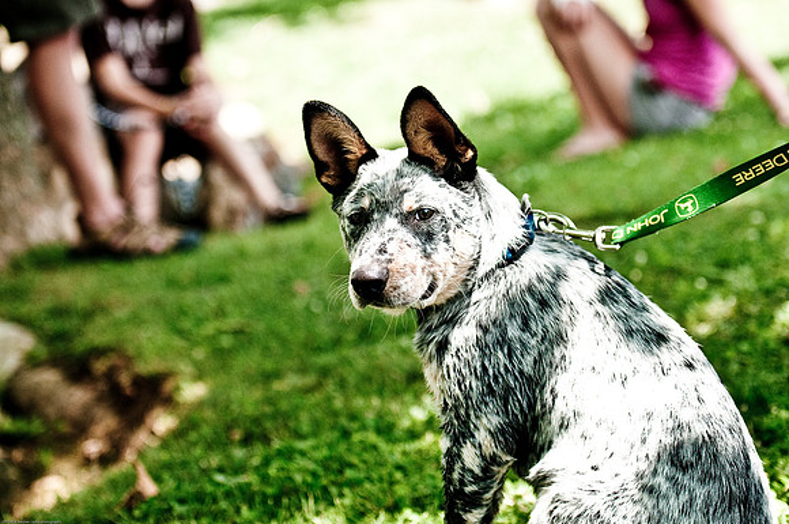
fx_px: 2298
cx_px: 394
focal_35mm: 105
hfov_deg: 19.5
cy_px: 262
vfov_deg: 13.0
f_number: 2.8
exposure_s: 1/1600
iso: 200
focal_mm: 70
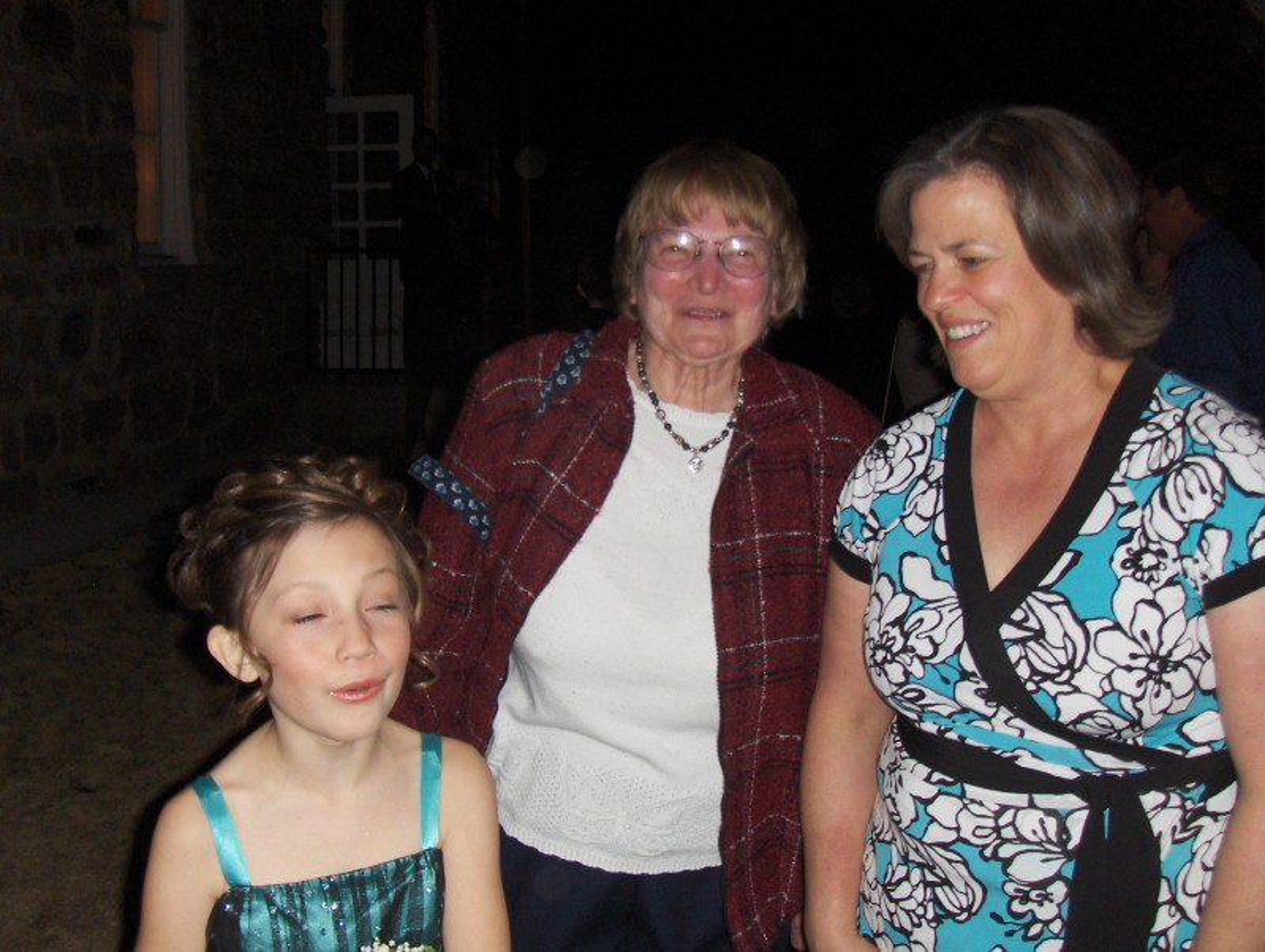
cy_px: 476
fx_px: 1500
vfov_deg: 35.2
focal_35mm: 41
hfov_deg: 45.7
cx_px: 632
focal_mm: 6.5
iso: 100
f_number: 3.5
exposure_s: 1/60
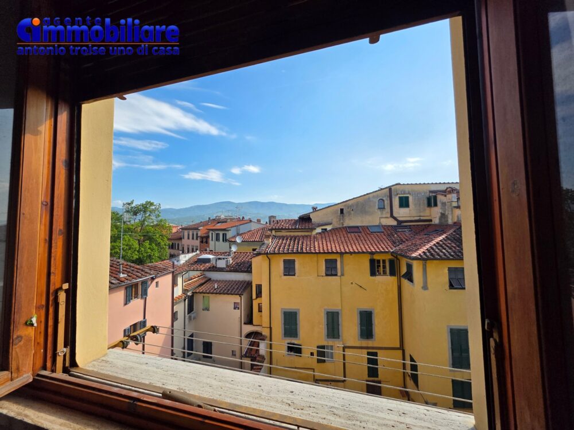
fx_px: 216
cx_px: 287
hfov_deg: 106.2
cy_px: 215
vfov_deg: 89.9
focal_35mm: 13
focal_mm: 2.2
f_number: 1.9
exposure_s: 1/2186
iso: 40
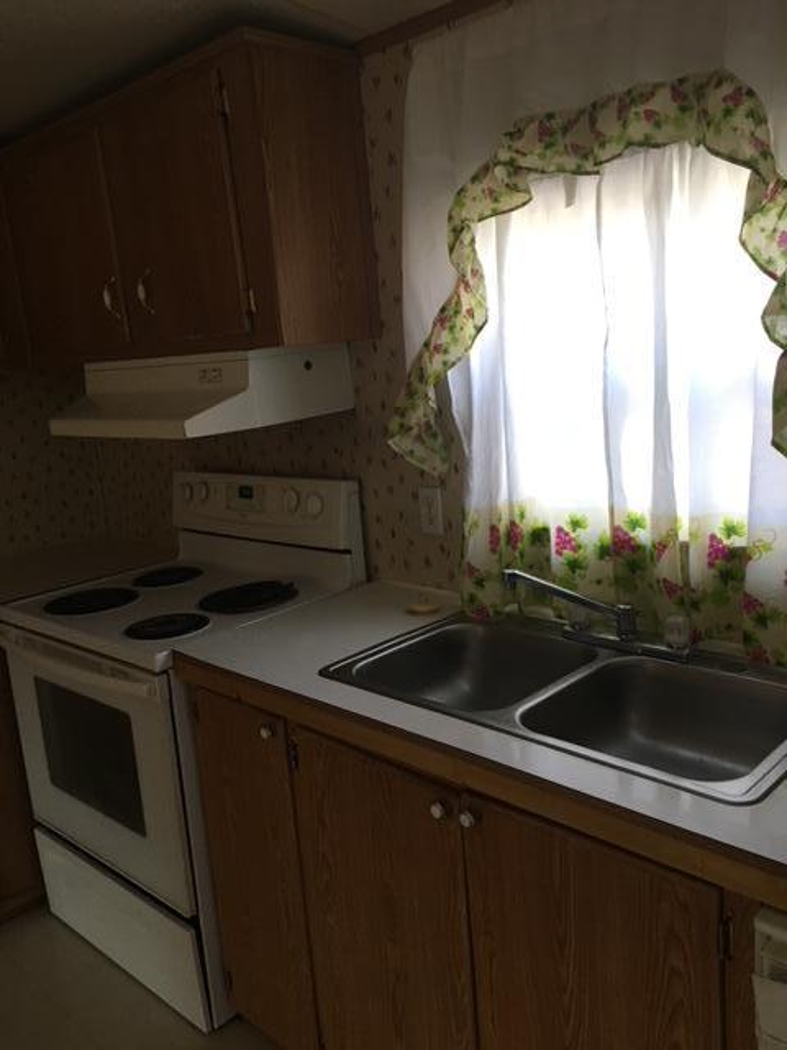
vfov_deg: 61.7
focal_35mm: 29
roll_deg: +4.7
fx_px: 879
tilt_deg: -11.6
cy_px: 525
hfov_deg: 48.2
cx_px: 394
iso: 40
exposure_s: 1/15
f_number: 2.2
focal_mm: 4.15
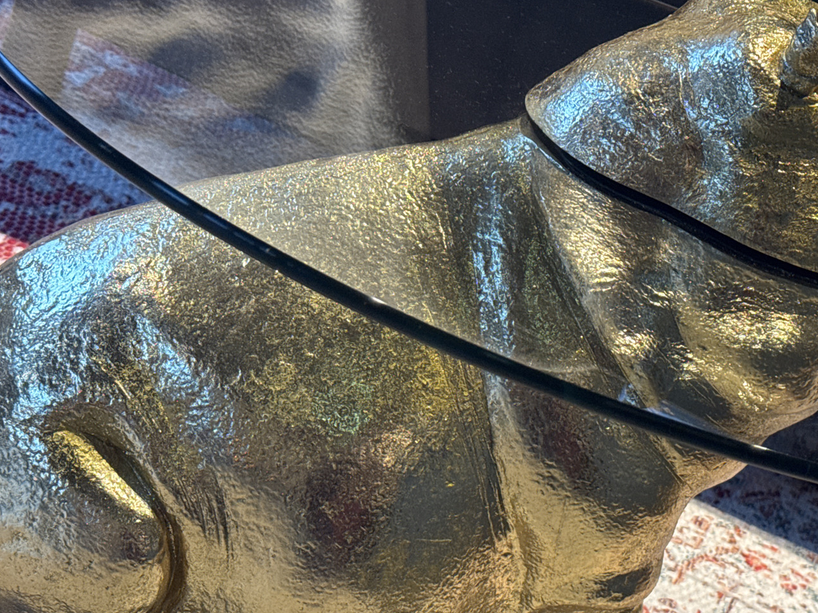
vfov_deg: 19.6
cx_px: 544
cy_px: 370
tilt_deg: -28.5
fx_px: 1772
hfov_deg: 25.9
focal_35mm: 75
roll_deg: -23.1
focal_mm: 6.76
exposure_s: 1/59
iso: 250
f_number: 1.78
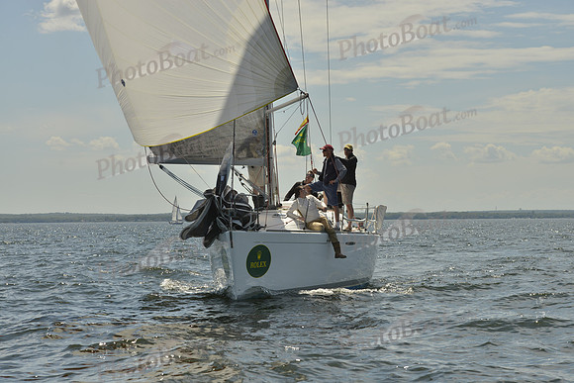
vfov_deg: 14.4
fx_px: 1515
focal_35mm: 95
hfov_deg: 21.5
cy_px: 192
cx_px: 287
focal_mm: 95
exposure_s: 1/1600
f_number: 10
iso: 280
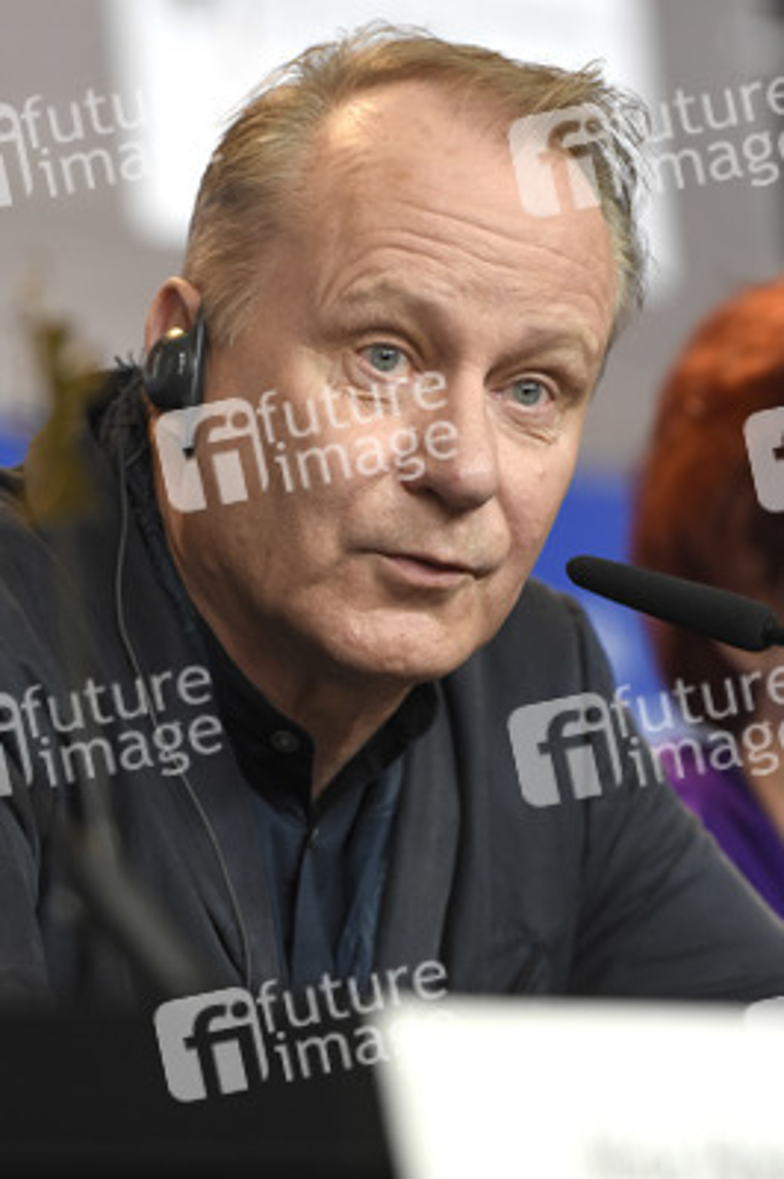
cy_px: 590
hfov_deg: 4.6
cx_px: 392
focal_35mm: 300
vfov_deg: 6.9
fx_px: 9816
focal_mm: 200
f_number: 3.5
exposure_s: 1/400
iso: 1250
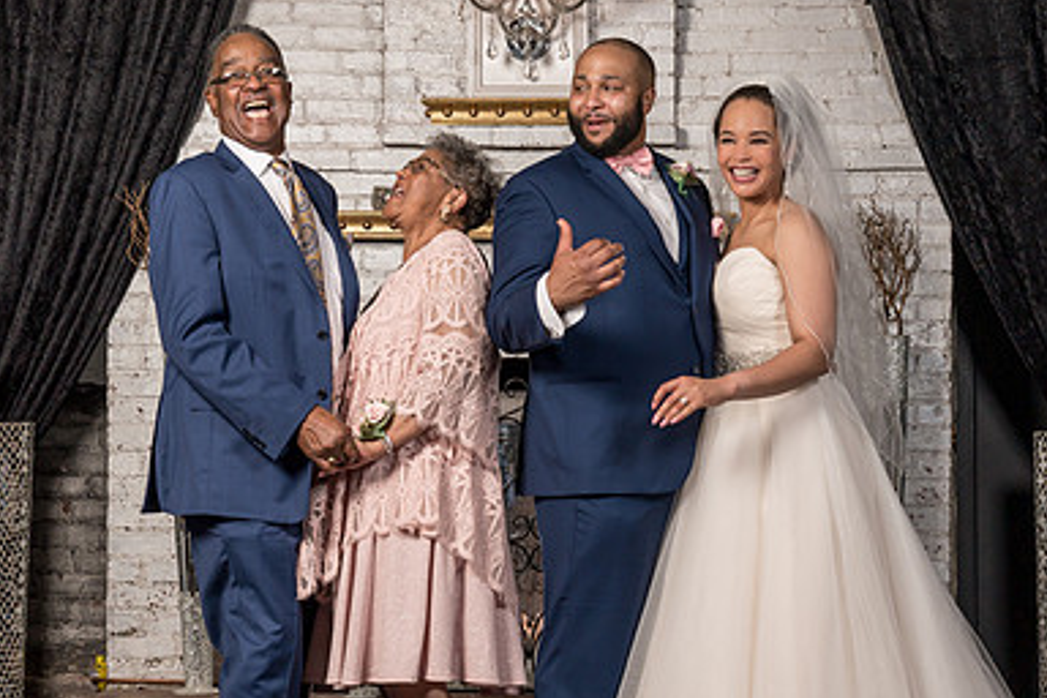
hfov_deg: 19.6
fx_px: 3024
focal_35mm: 104
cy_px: 400
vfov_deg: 13.2
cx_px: 556
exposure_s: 1/200
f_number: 5.6
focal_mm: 59
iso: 200
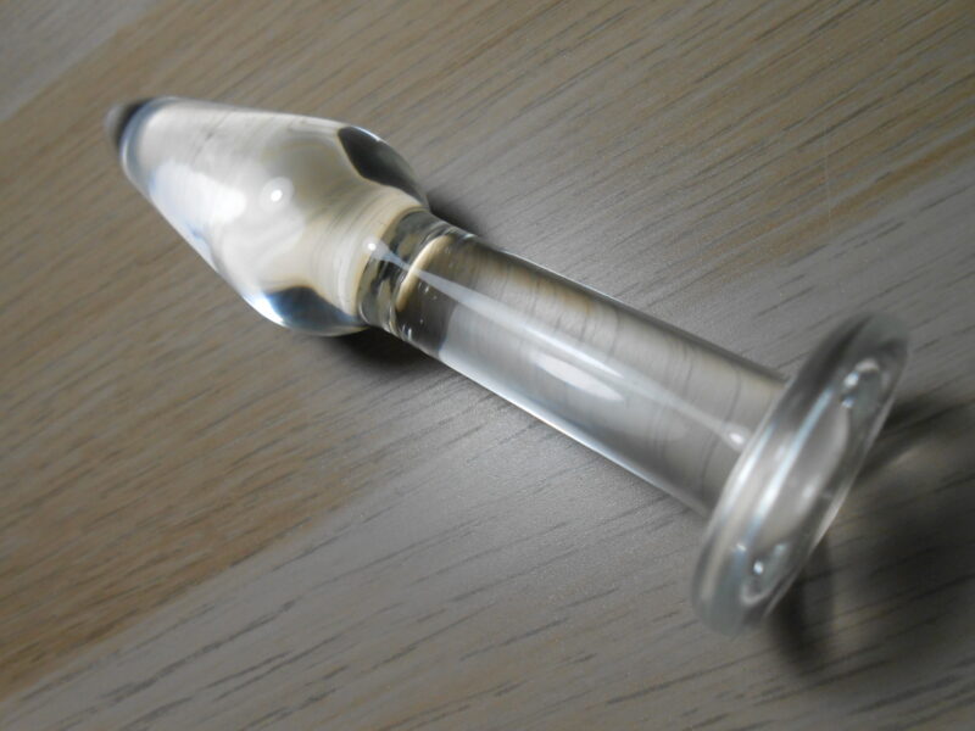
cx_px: 488
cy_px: 366
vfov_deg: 53.1
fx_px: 732
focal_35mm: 26
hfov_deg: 67.3
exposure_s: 1/250
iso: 250
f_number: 3.5
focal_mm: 4.6
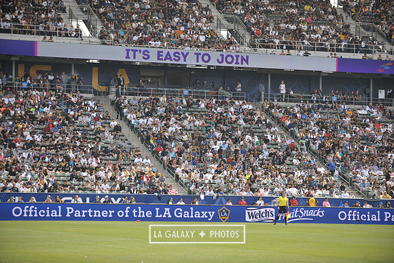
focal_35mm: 130
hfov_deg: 15.8
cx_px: 197
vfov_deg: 10.5
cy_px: 132
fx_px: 1422
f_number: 3.5
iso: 320
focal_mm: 130
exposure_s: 1/2500
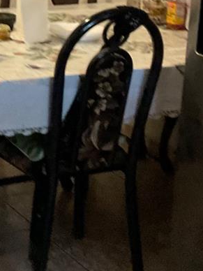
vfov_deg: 17.0
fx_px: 876
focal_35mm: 112
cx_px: 12
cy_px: -22
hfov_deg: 13.1
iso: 200
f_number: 1.8
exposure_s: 1/60
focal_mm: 3
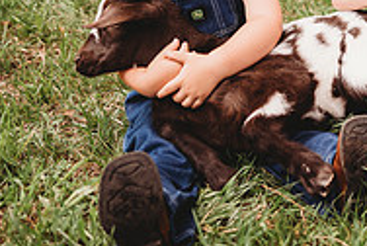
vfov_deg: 17.6
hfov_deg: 24.3
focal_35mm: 74
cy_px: -48
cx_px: 461
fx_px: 756
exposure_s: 1/400
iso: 100
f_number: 2.2
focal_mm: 24
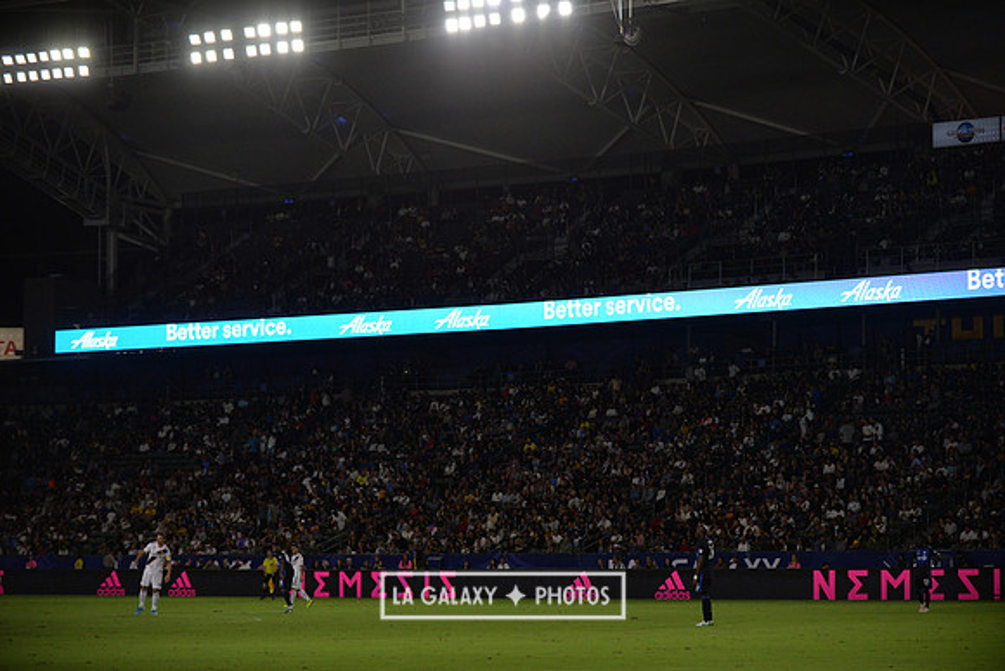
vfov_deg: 12.5
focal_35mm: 110
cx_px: 502
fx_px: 3071
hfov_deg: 18.6
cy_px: 336
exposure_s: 1/3200
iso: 1600
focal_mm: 110
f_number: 2.8
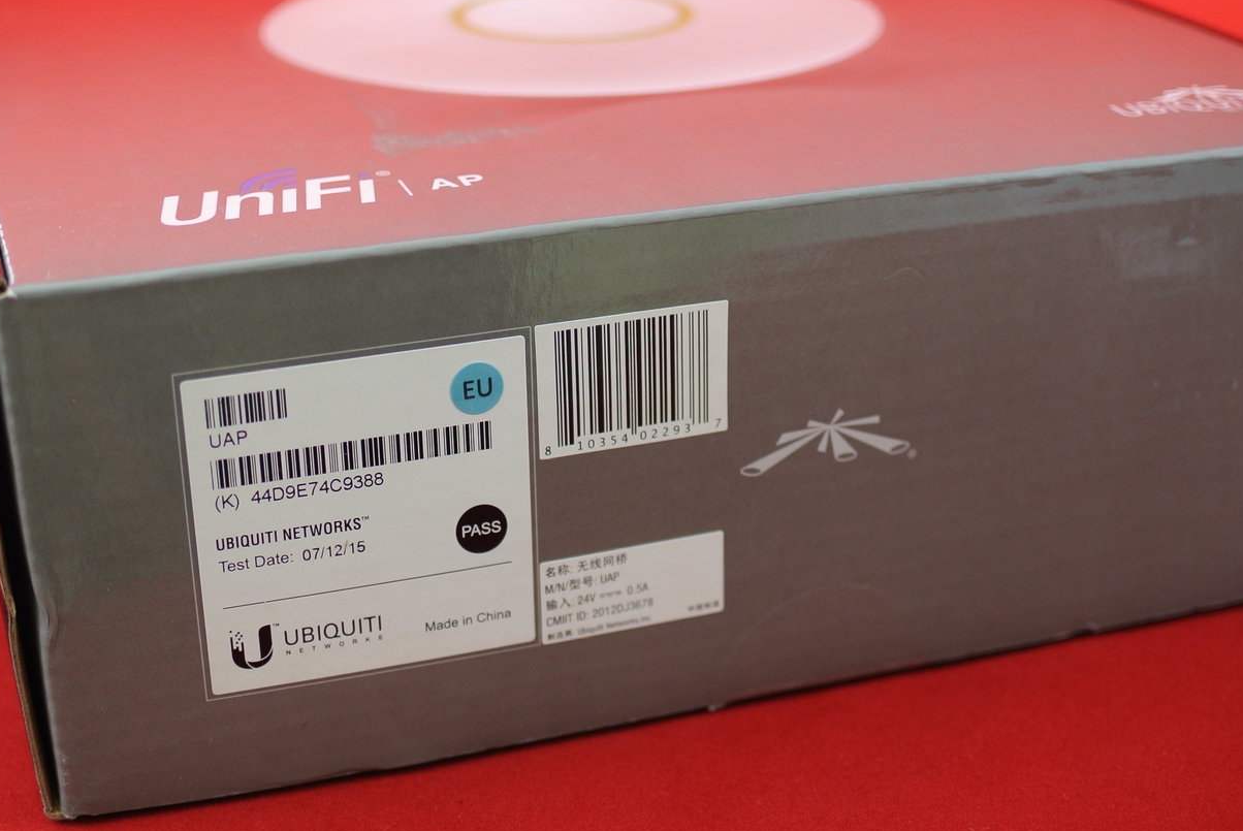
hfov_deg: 35.0
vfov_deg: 23.8
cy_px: 462
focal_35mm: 57
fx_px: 1970
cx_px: 541
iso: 100
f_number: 1.8
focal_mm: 18.5
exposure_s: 1/13
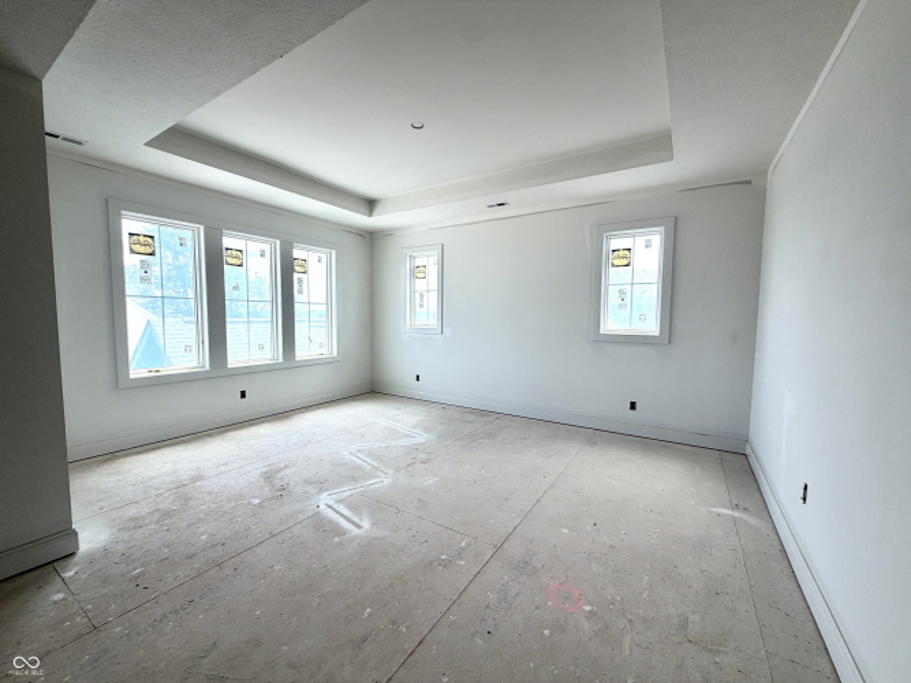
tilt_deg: -4.5
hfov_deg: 102.1
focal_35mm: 14
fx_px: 368
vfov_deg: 85.7
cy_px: 342
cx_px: 456
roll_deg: -0.8
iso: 40
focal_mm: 2.22
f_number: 2.2
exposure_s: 1/219
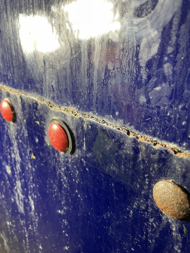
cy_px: 126
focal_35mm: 26
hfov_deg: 53.1
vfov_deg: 67.3
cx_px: 95
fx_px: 190
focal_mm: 4.2
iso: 125
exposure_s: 1/67
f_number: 1.6
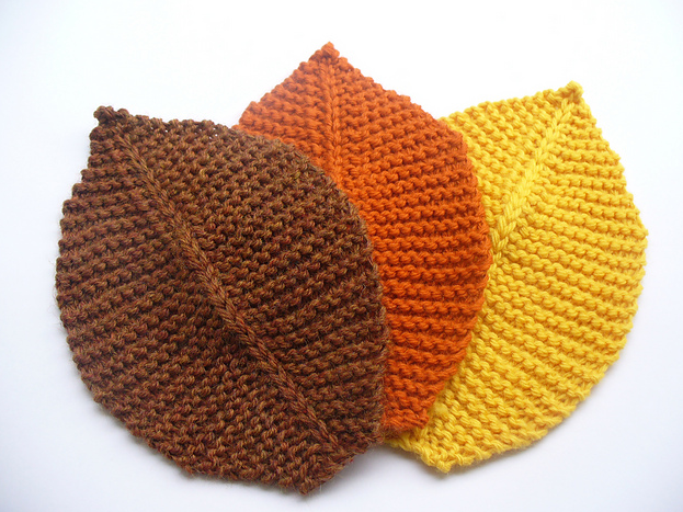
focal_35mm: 38
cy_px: 252
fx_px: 750
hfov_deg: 49.0
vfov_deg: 37.7
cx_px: 346
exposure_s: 1/80
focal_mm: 6.1
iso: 80
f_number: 2.8
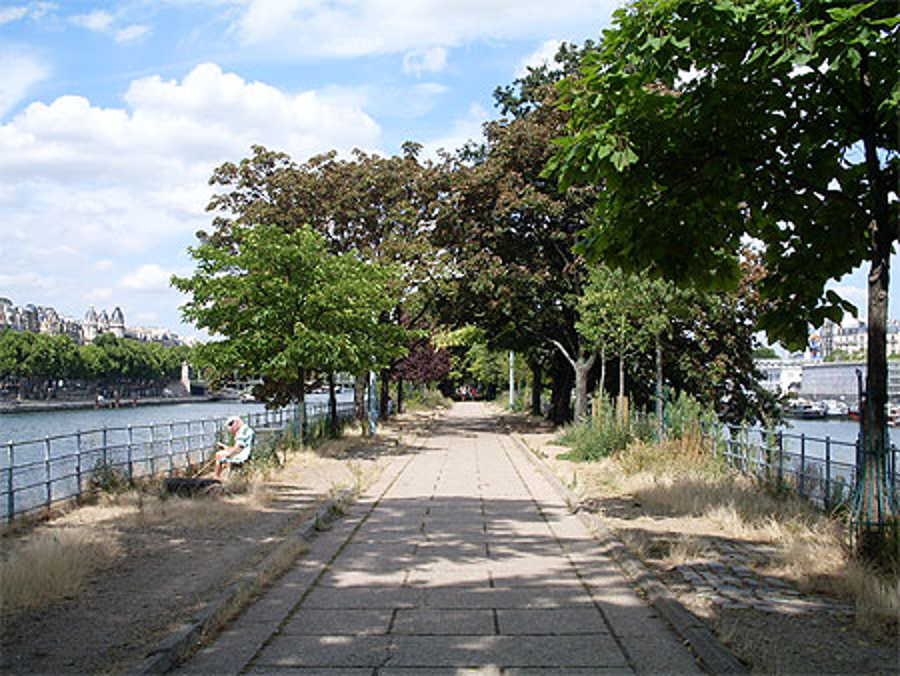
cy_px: 338
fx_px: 989
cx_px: 450
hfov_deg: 49.0
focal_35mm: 38
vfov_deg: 37.8
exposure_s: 1/125
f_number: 8.4
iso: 80
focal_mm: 6.3
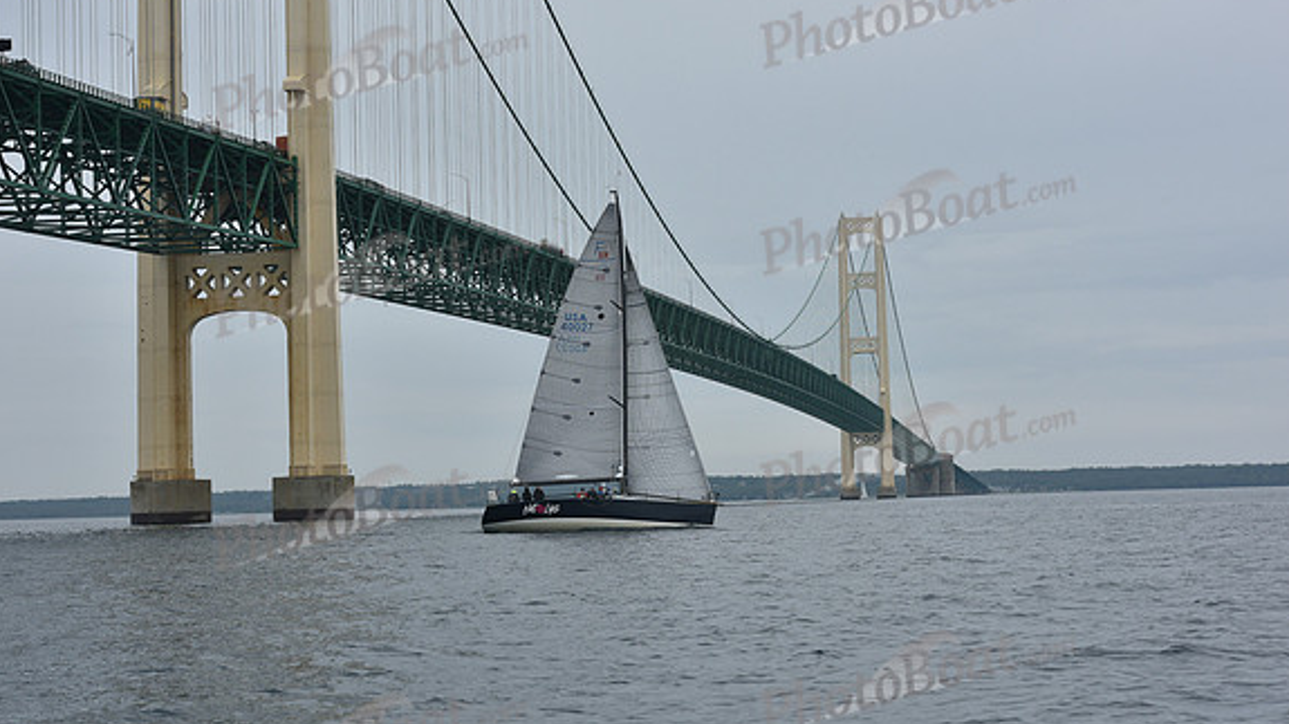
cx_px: 646
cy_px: 364
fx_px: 2528
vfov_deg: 16.3
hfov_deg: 28.6
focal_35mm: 74
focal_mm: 70
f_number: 9
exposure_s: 1/800
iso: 250
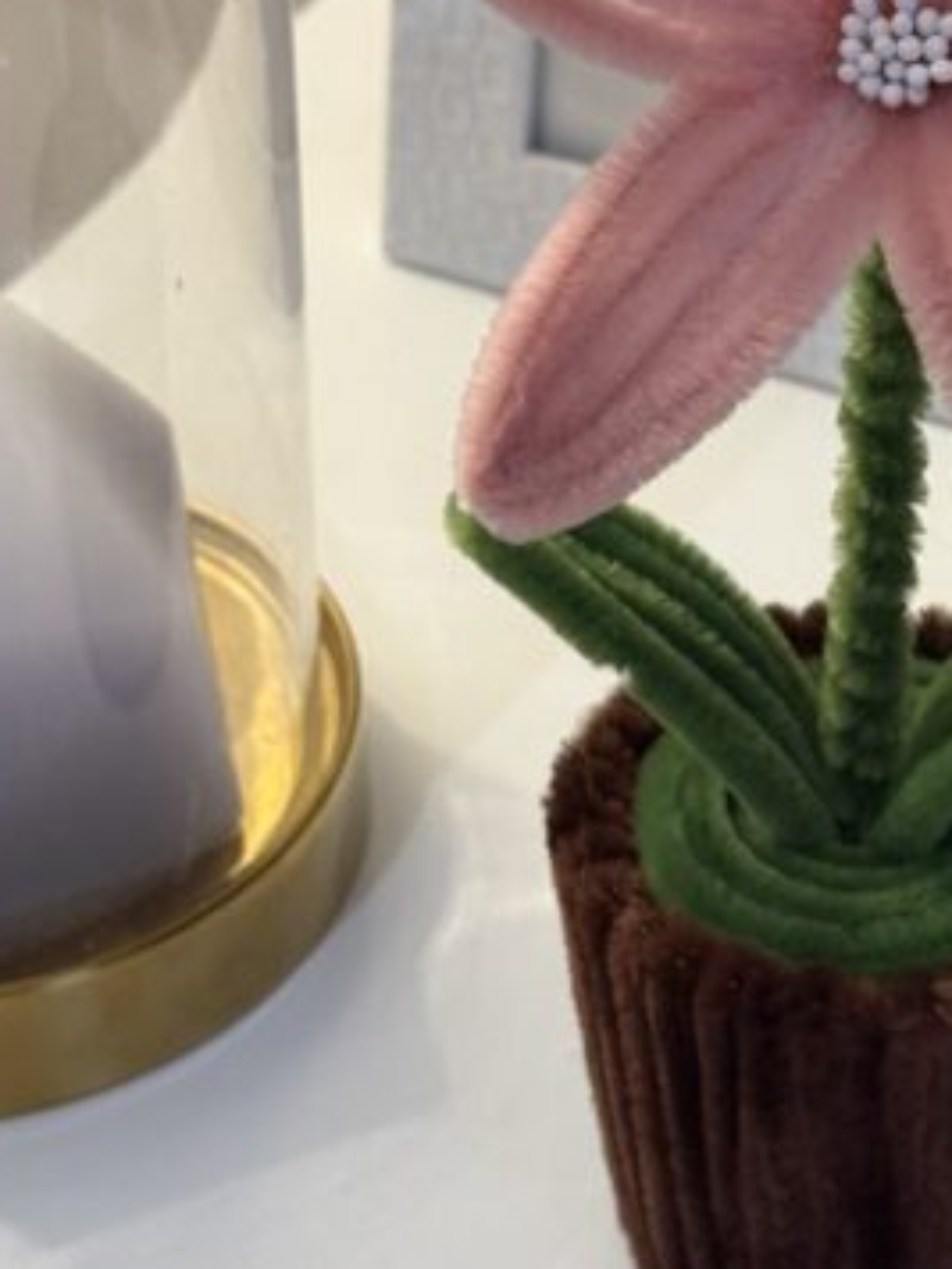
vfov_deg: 18.1
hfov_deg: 13.7
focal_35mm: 108
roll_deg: +0.6
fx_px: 3960
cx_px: 685
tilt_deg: -34.2
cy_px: 289
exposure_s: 1/50
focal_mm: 6.76
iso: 250
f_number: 1.78
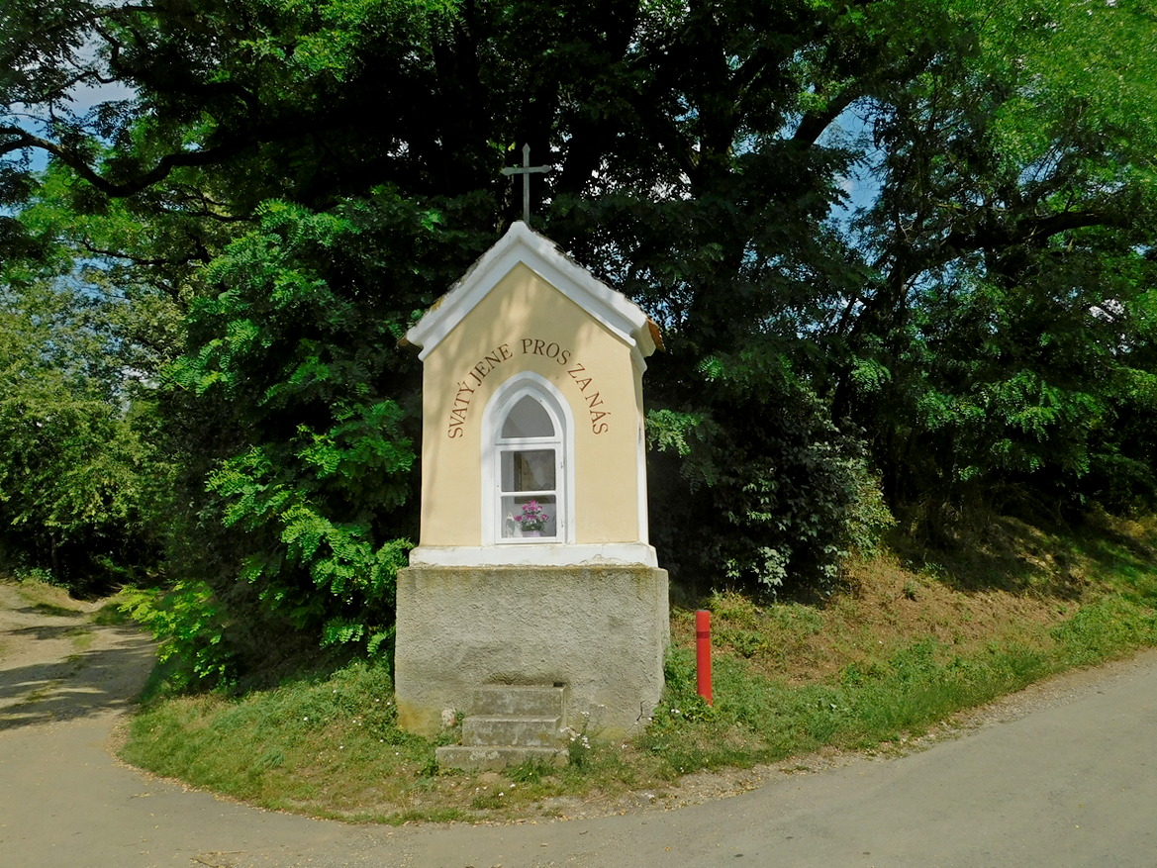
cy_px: 434
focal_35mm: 30
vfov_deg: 46.8
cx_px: 578
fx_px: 1003
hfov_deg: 60.0
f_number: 6.4
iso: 125
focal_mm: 5.3
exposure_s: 1/640
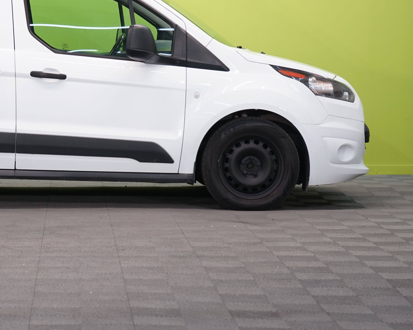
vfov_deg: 12.4
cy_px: 86
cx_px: 60
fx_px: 1516
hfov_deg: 15.4
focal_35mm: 124
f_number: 5.6
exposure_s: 1/30
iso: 500
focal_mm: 70
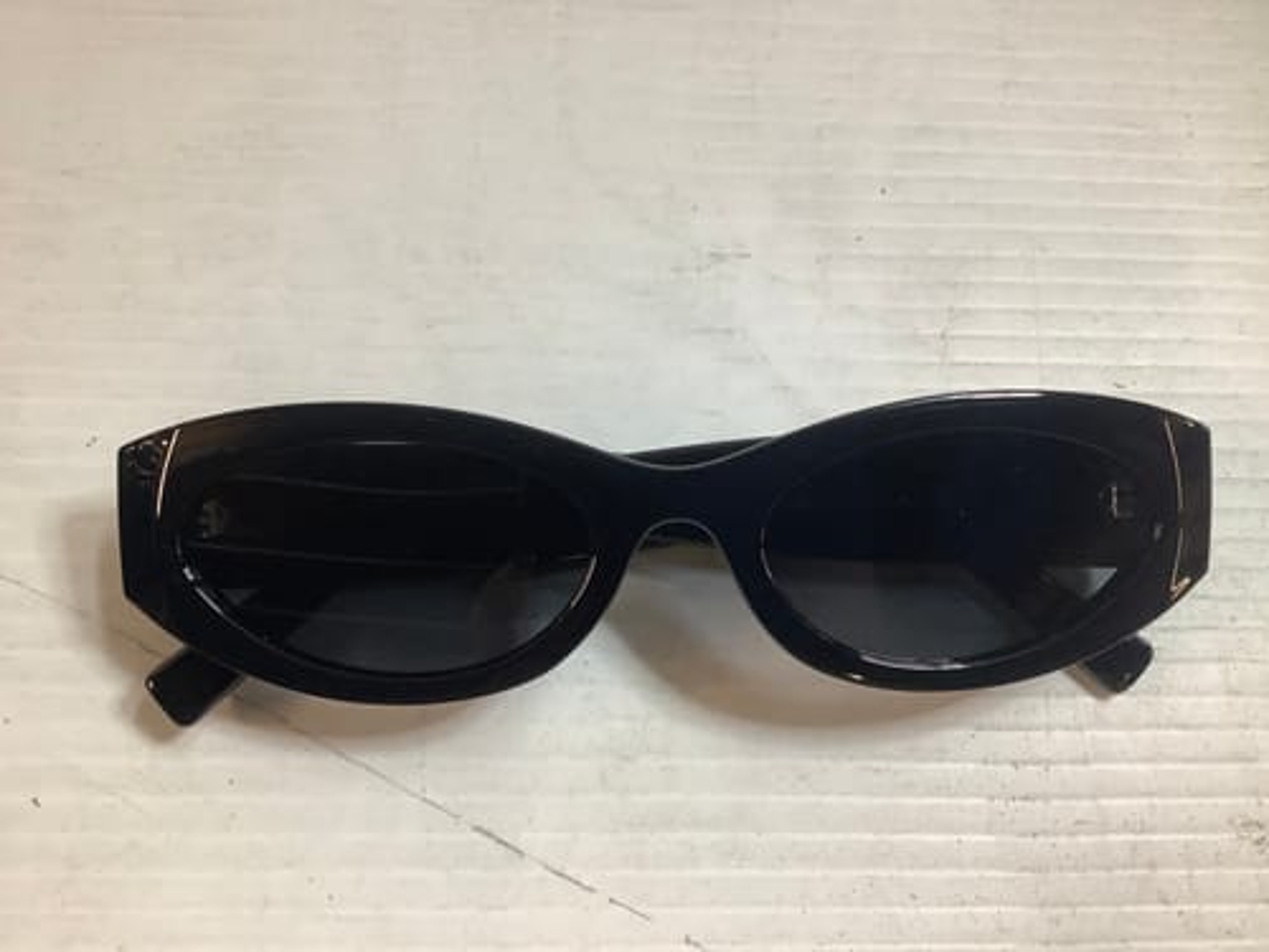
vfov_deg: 45.4
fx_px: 1136
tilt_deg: -69.8
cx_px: 634
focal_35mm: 31
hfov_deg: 58.4
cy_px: 476
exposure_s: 1/50
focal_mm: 3.3
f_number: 2.4
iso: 100
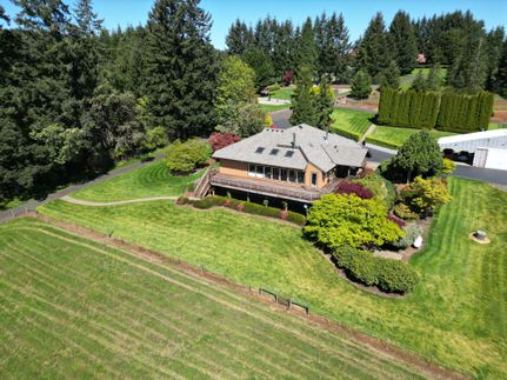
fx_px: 351
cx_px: 254
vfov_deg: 56.8
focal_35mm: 24
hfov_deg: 71.6
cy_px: 190
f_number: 1.7
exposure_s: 1/2000
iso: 110
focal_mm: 6.72
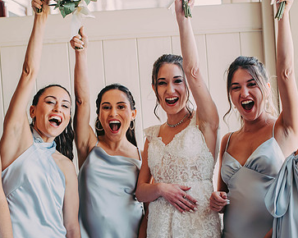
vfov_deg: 14.7
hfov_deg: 18.3
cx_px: 122
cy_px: 122
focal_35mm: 105
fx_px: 926
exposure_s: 1/125
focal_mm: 70
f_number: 2.8
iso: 320
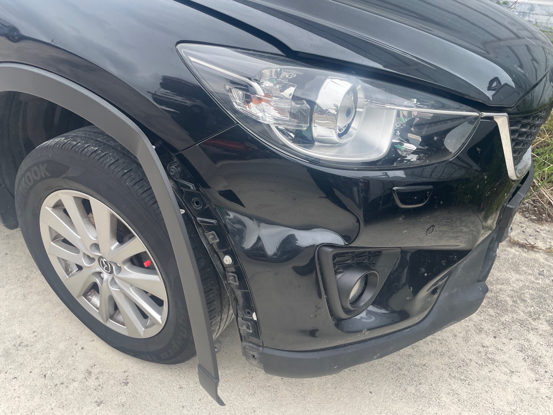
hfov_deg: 67.3
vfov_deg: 53.1
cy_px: 208
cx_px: 276
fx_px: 415
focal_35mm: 26
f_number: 1.6
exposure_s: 1/121
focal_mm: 4.2
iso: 80
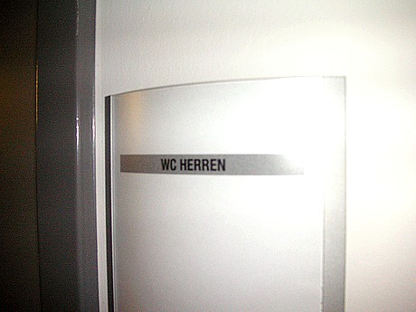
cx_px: 208
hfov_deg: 50.1
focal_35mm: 37
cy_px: 156
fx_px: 445
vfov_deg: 38.7
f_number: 2.8
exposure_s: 1/45
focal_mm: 6.1
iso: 160
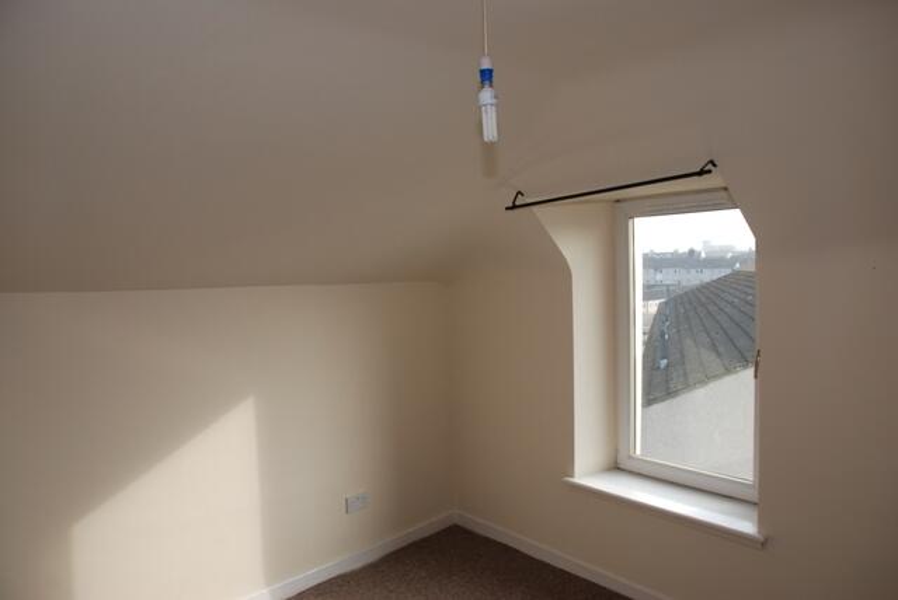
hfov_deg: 67.3
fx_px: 674
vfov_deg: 48.0
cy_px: 300
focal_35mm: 27
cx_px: 449
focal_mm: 18
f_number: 5.6
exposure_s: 1/125
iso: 200
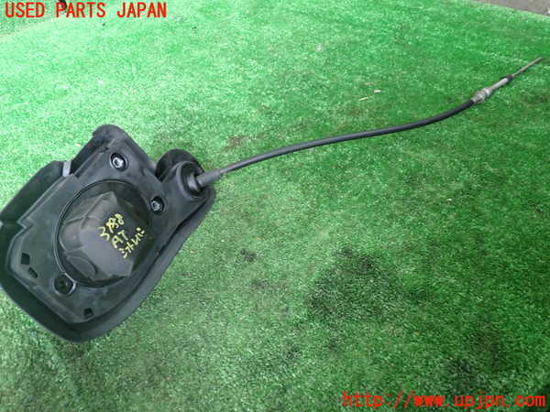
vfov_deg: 46.8
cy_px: 206
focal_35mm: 30
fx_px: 477
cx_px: 275
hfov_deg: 60.0
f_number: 2.3
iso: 400
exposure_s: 1/30
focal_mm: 5.4
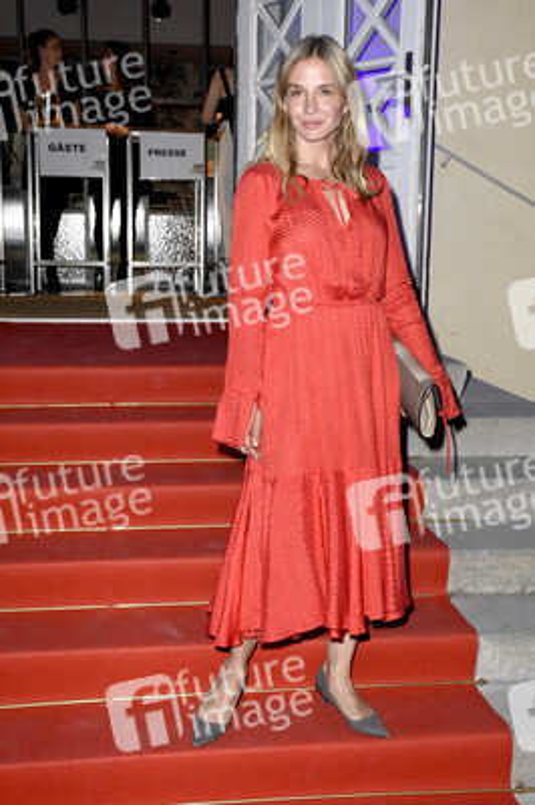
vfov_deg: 43.6
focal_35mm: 45
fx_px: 1005
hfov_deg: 29.8
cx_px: 268
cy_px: 402
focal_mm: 30
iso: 1600
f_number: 6.3
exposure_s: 1/160
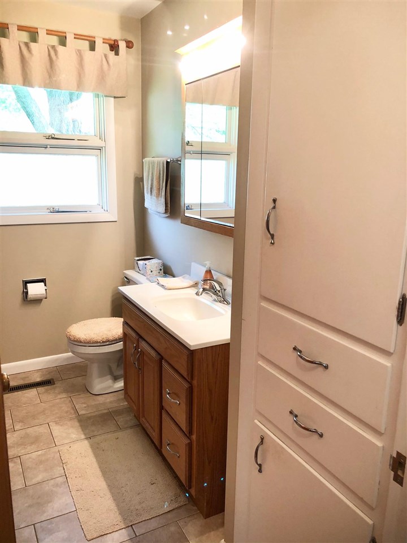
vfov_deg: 63.4
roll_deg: -0.8
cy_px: 272
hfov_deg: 49.7
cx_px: 204
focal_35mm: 28
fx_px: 439
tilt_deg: -13.0
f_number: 1.8
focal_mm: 4
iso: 40
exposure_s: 1/24
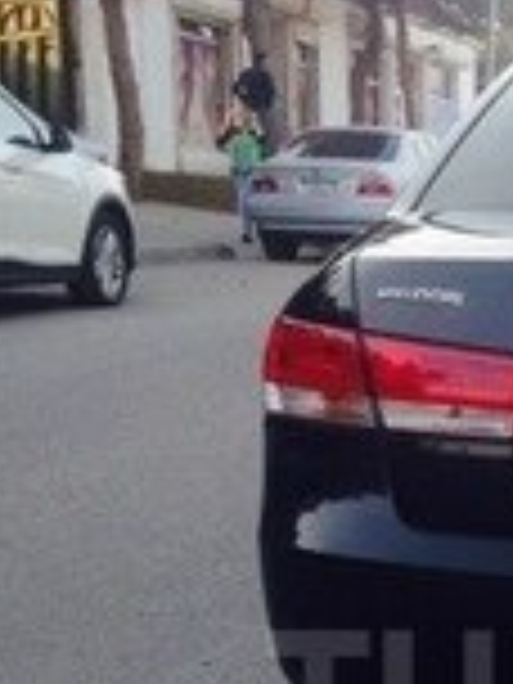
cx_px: 729
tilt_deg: -11.0
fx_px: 2134
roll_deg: -2.4
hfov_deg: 13.1
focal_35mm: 108
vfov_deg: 17.7
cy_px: 698
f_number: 2.4
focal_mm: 4.12
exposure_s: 1/236
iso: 50
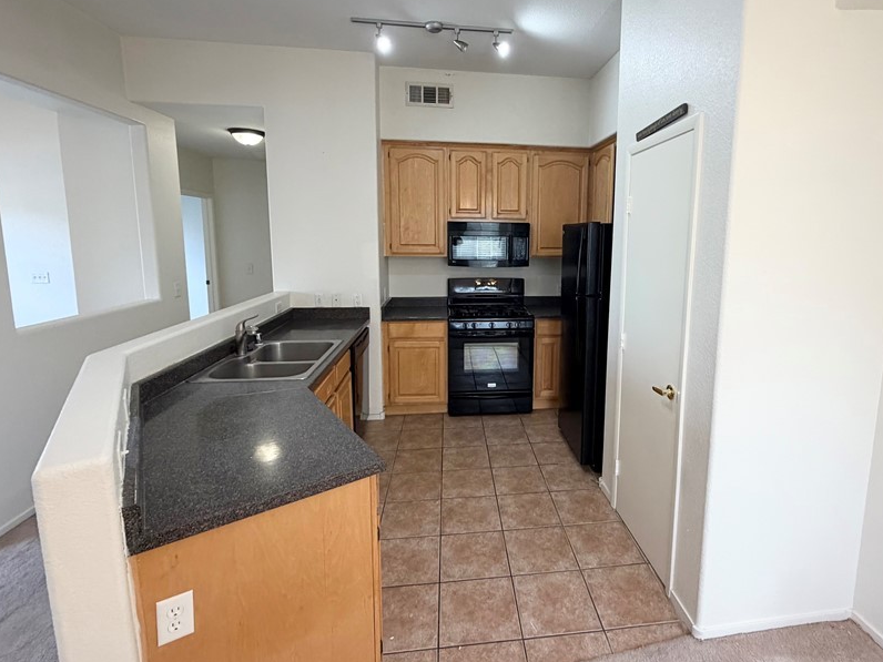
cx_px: 509
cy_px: 294
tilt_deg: -7.3
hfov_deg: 87.1
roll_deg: +0.4
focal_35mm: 18
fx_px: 459
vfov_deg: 71.4
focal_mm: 2.22
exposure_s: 1/120
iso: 250
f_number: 2.2
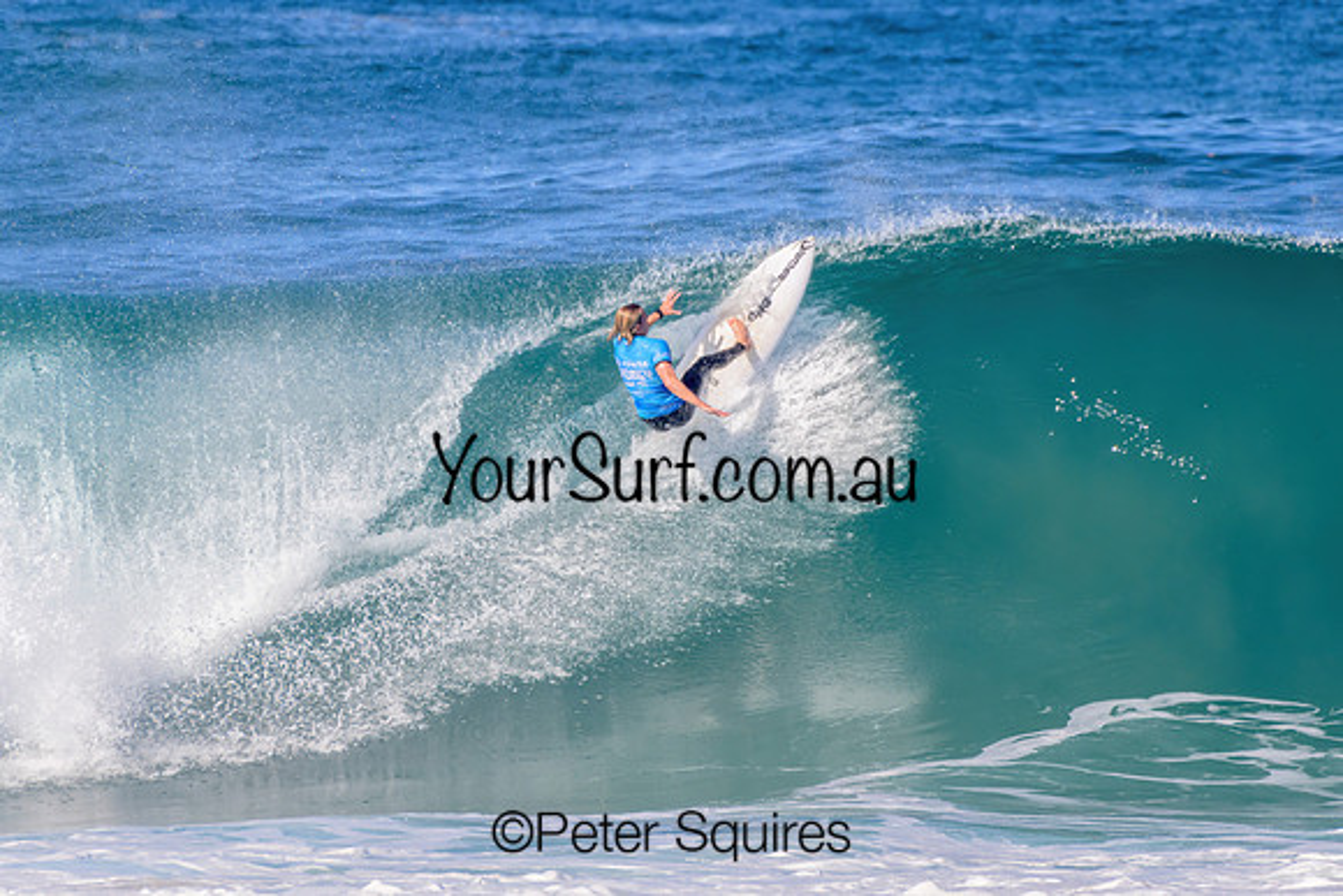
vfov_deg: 1.4
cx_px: 672
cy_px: 448
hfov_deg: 2.1
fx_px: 37313
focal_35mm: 1000
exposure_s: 1/1250
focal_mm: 1000
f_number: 11
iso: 900
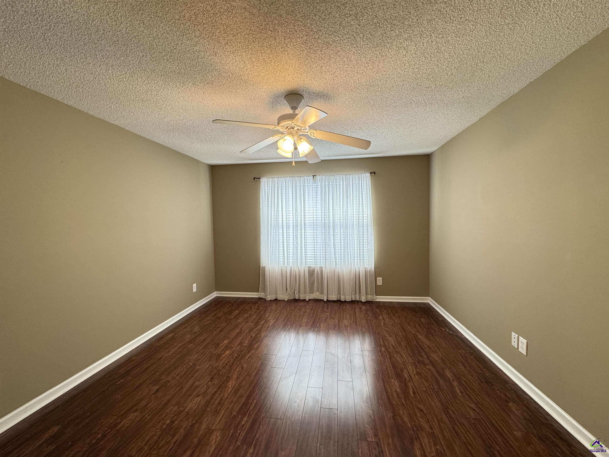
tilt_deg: -2.4
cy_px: 228
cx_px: 304
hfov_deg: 102.1
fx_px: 246
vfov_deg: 85.7
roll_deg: +0.9
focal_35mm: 14
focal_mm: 2.22
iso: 200
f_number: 2.2
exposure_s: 1/60
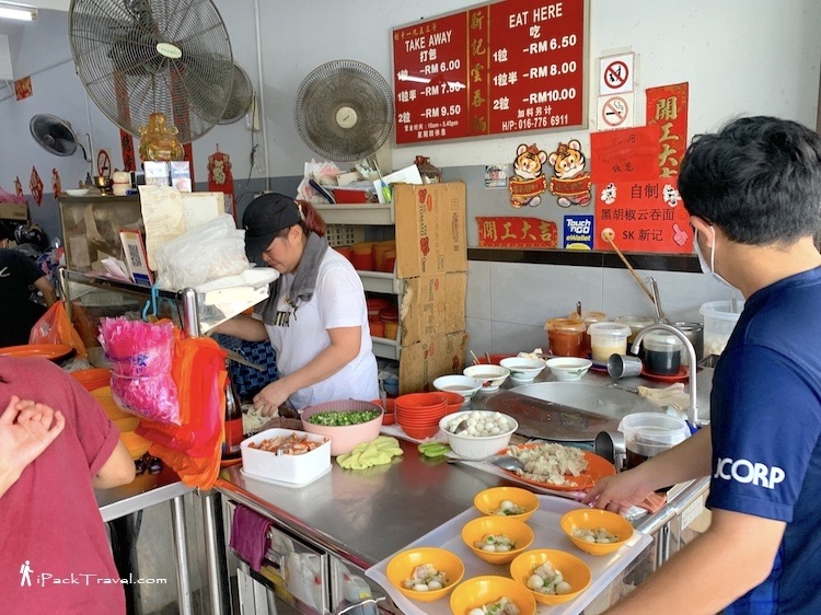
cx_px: 410
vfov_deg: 53.0
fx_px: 616
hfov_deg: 67.3
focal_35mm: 26
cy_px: 308
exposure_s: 1/121
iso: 80
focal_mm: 4.25
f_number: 1.8
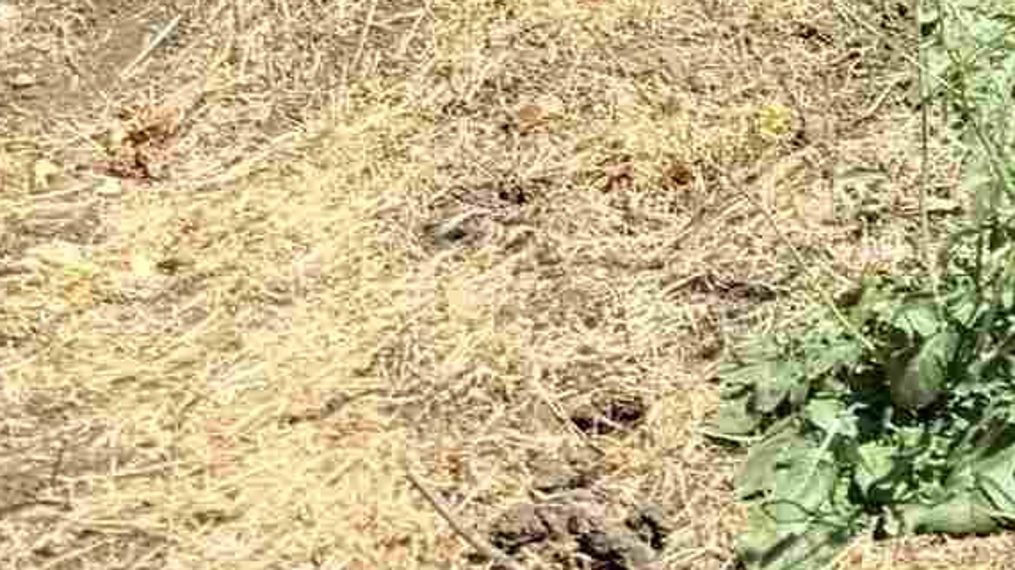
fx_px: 3793
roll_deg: +4.1
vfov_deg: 7.2
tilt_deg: +2.5
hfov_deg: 13.0
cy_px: -1377
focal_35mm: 141
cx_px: 2087
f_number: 1.78
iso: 80
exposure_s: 1/3759
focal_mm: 6.76
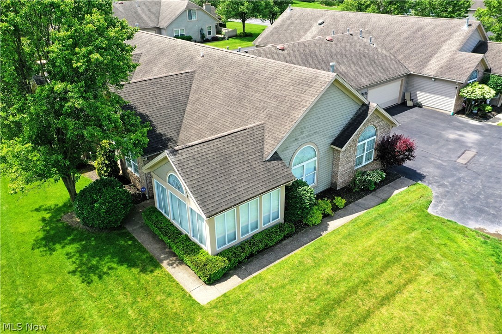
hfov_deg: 65.5
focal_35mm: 28
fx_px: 390
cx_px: 251
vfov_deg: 46.4
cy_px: 167
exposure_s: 1/320
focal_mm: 10.26
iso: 100
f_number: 5
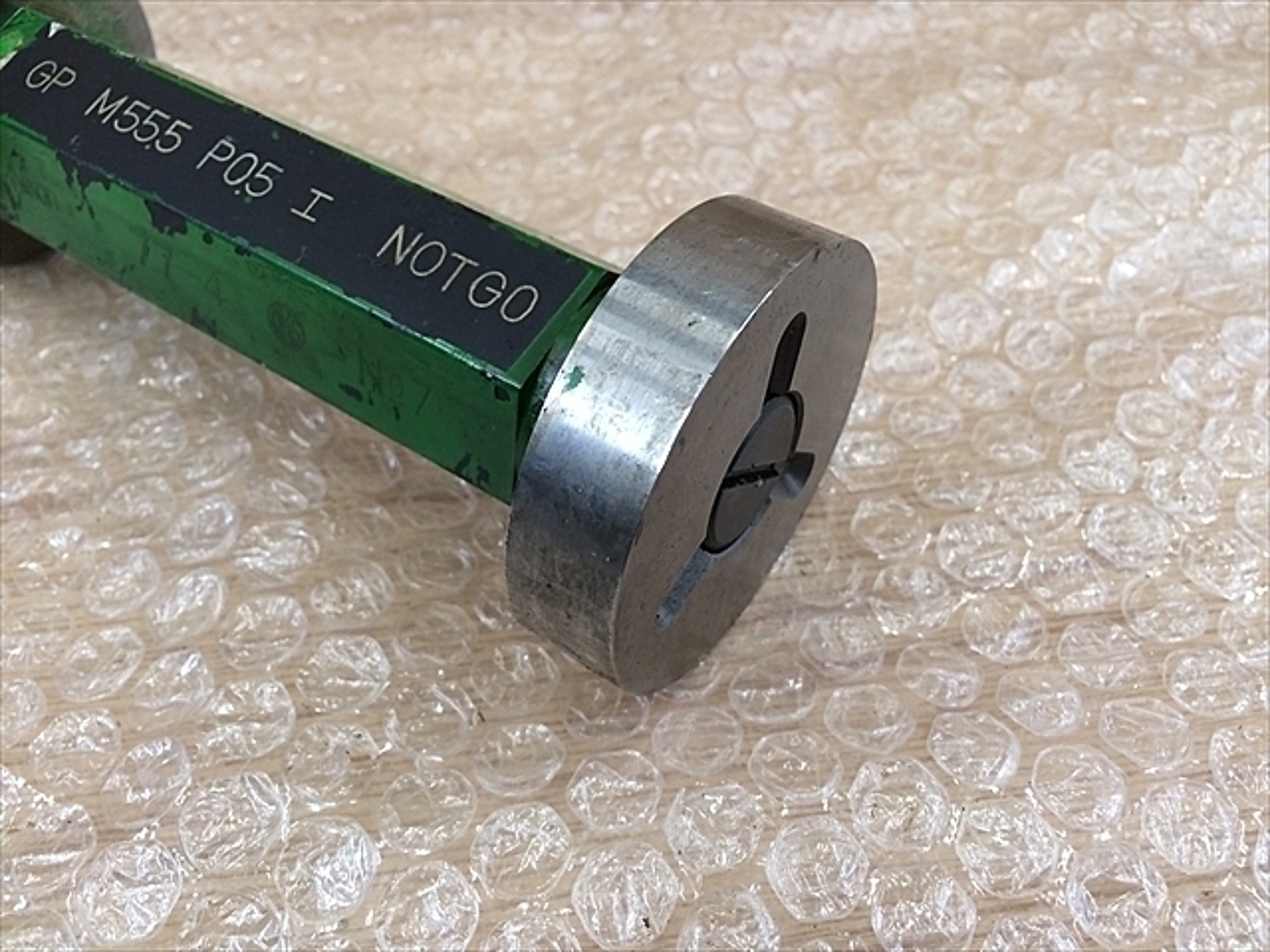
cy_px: 476
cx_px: 635
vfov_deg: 48.2
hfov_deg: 61.7
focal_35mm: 29
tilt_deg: -51.1
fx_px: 1064
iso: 64
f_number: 2.2
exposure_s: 1/30
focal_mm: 4.15
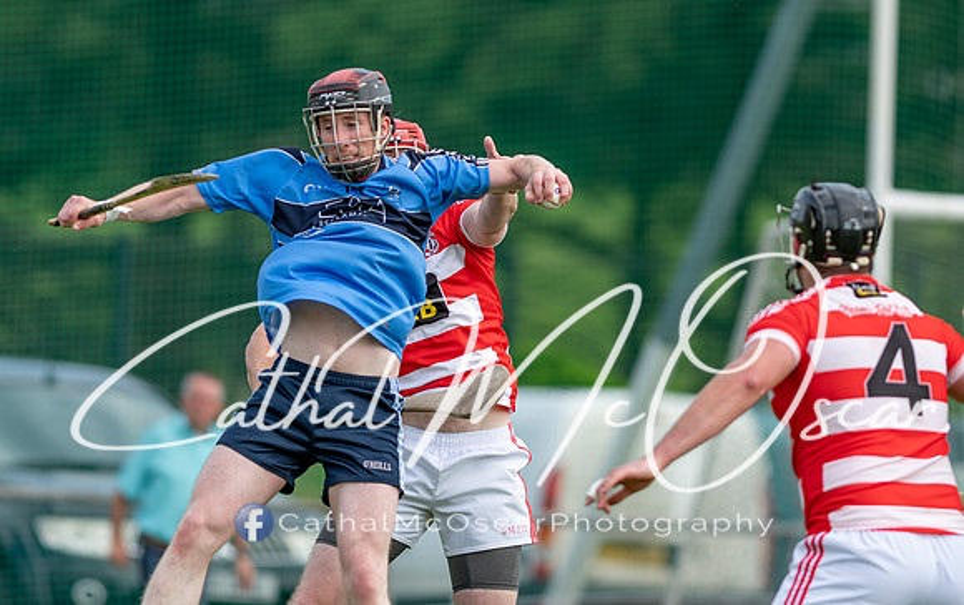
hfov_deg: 3.5
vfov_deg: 2.2
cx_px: 513
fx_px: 15677
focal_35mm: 596
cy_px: 195
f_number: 2.8
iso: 110
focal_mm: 300
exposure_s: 1/1250
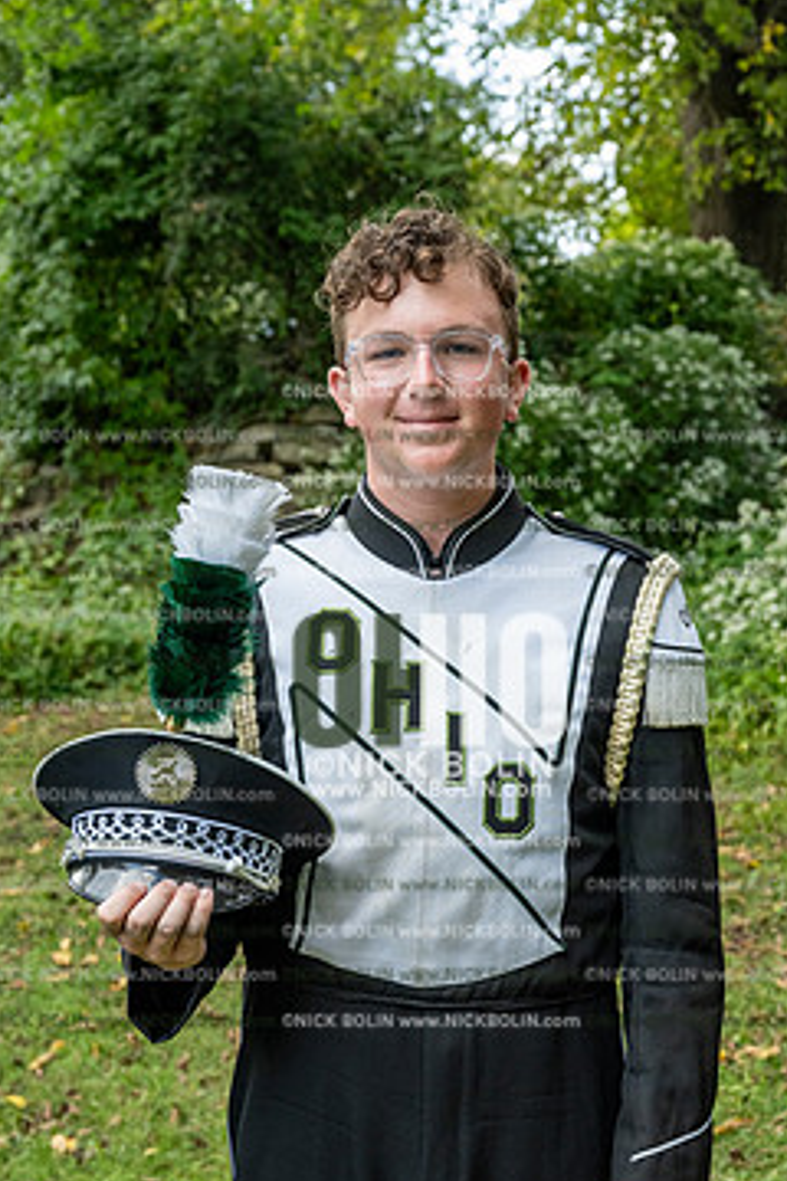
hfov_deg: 22.6
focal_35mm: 60
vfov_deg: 33.3
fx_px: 1967
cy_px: 705
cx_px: 430
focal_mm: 48
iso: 1000
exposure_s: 1/640
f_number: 5.6
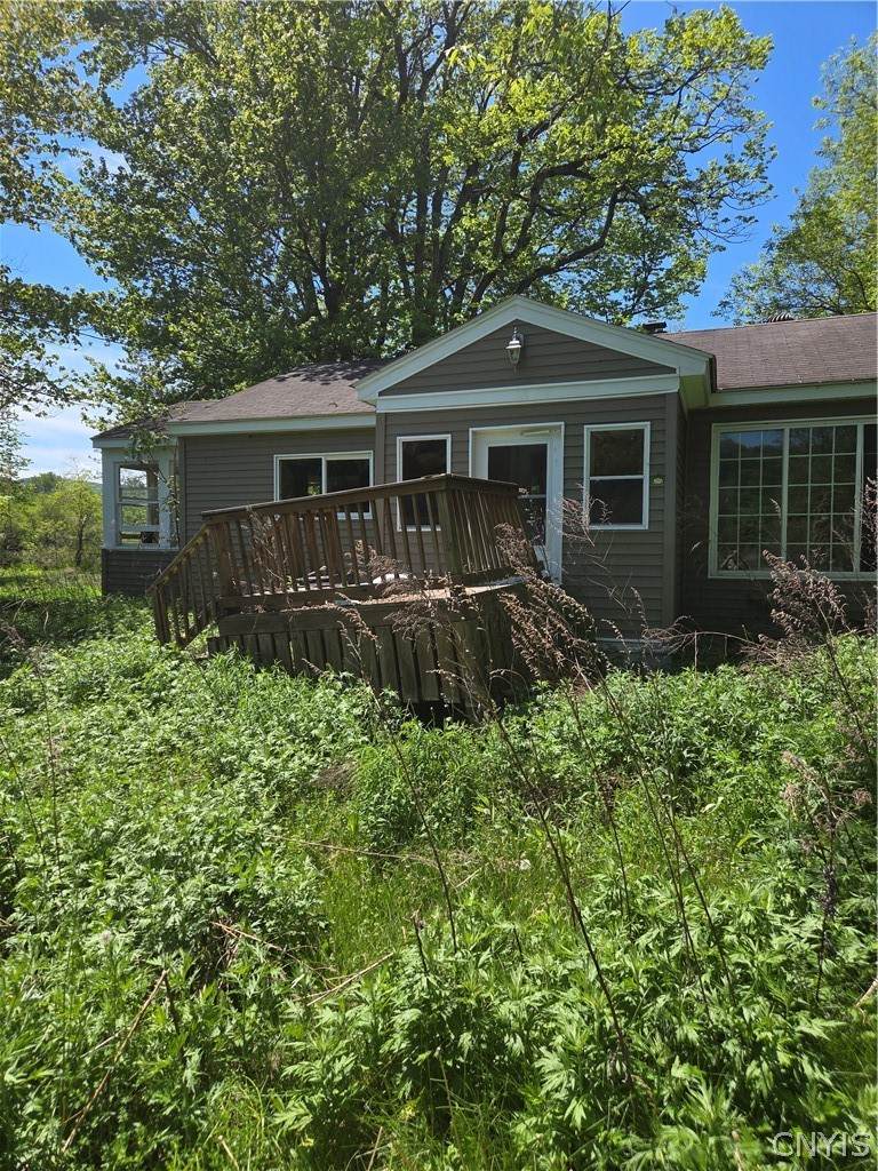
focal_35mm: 23
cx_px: 439
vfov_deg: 73.9
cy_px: 586
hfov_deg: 58.9
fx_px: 778
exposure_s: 1/3512
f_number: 1.8
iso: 80
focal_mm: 5.4
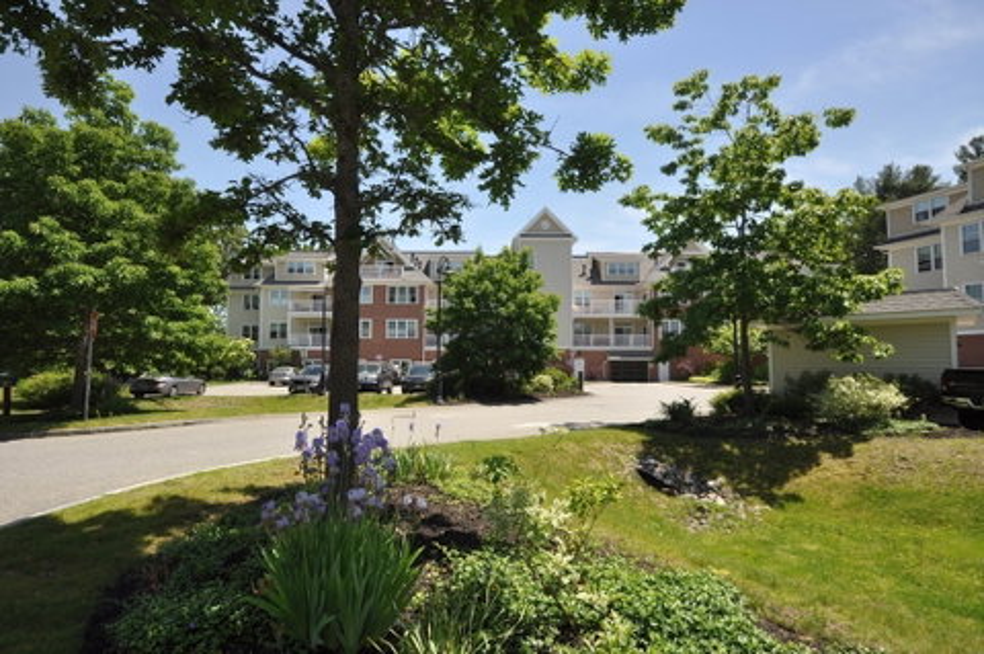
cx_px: 492
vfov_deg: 63.1
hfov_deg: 85.5
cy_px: 327
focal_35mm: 20
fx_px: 532
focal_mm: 13
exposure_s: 1/125
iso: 200
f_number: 11
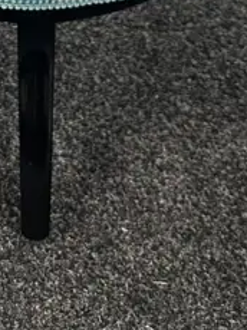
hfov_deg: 13.6
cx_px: -14
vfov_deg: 15.5
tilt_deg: -33.3
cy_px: -283
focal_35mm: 107
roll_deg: +1.4
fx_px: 1020
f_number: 1.78
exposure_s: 1/50
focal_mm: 6.86
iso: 200
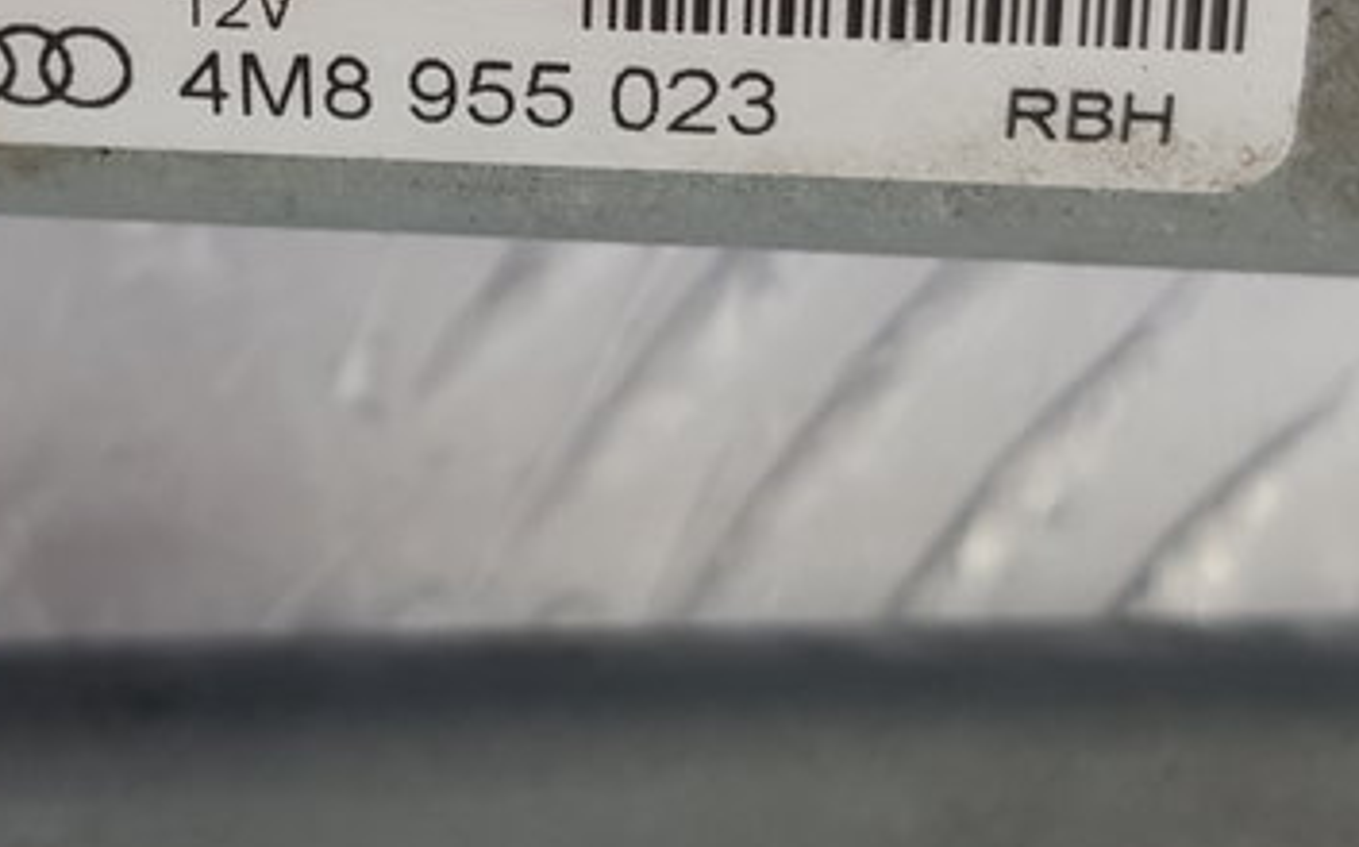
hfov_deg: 25.7
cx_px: 439
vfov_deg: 15.6
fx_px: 2961
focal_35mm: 80
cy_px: -204
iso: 80
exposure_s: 1/100
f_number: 1.7
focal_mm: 4.2
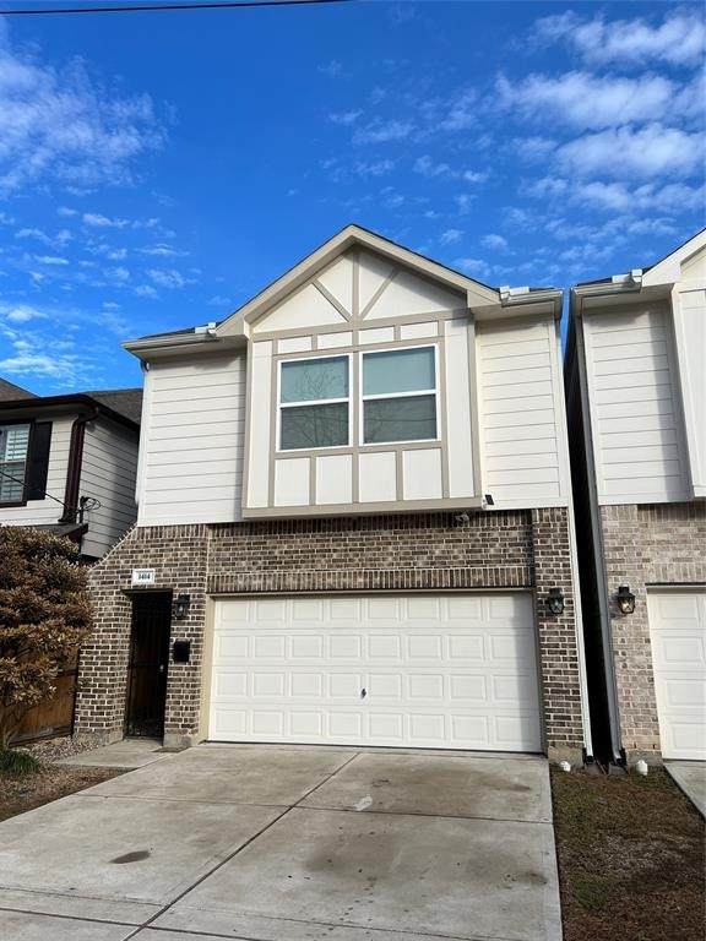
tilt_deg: +16.2
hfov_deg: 53.1
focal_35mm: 26
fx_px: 707
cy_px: 470
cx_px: 353
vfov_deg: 67.3
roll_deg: +1.0
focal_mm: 5.7
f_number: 1.5
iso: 50
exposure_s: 1/3968
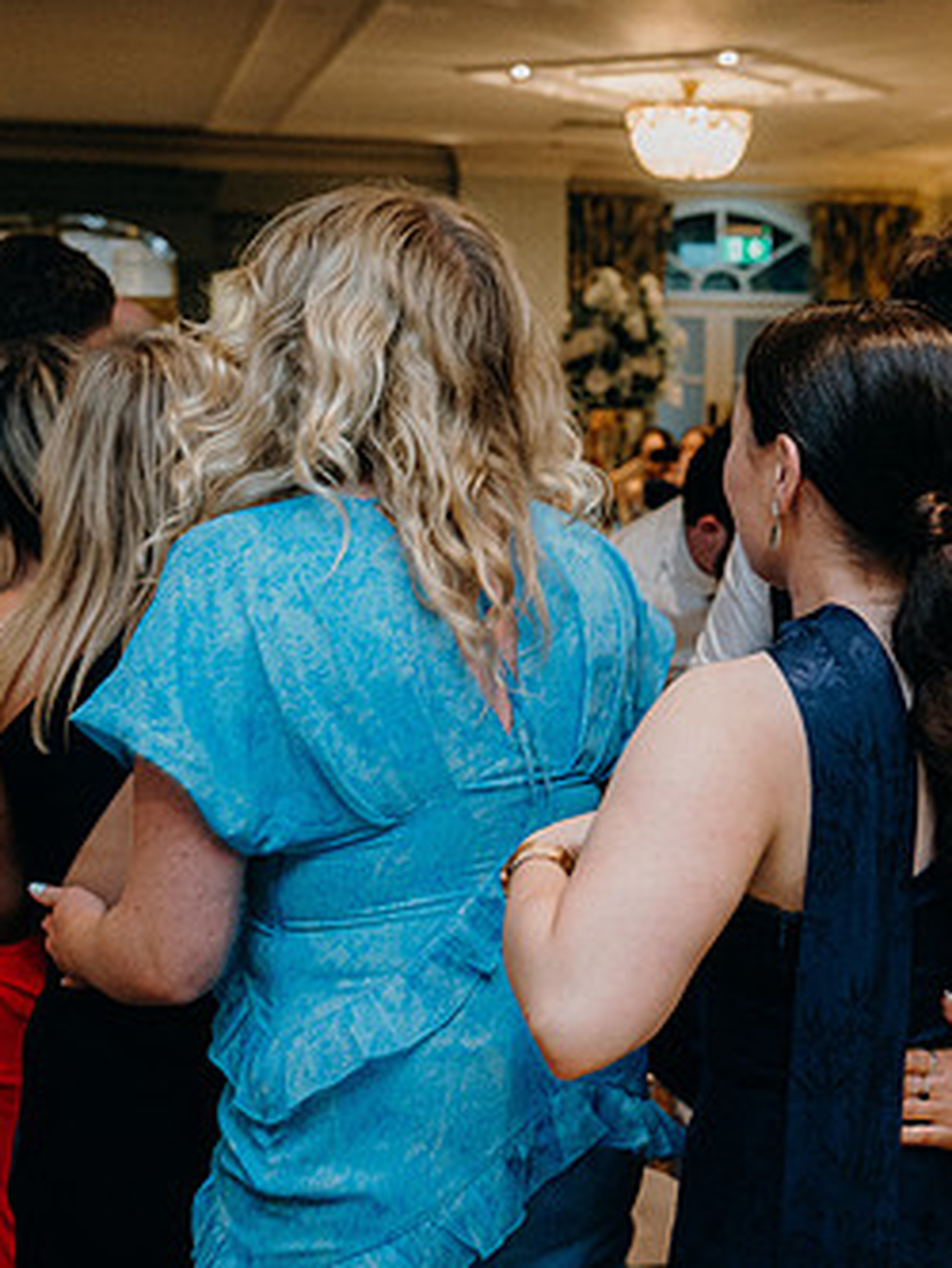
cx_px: 784
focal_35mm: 57
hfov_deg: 25.2
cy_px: 729
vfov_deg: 33.7
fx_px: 2089
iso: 2500
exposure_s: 1/160
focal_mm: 34
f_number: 3.5
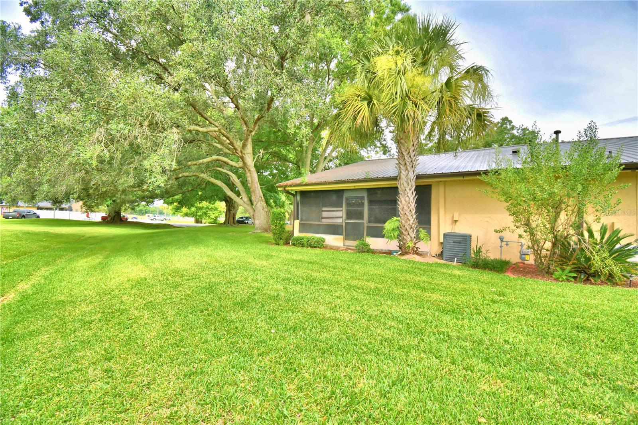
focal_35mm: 15
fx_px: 266
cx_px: 319
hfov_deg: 100.4
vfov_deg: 77.3
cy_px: 212
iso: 100
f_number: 5
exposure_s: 1/250
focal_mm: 10
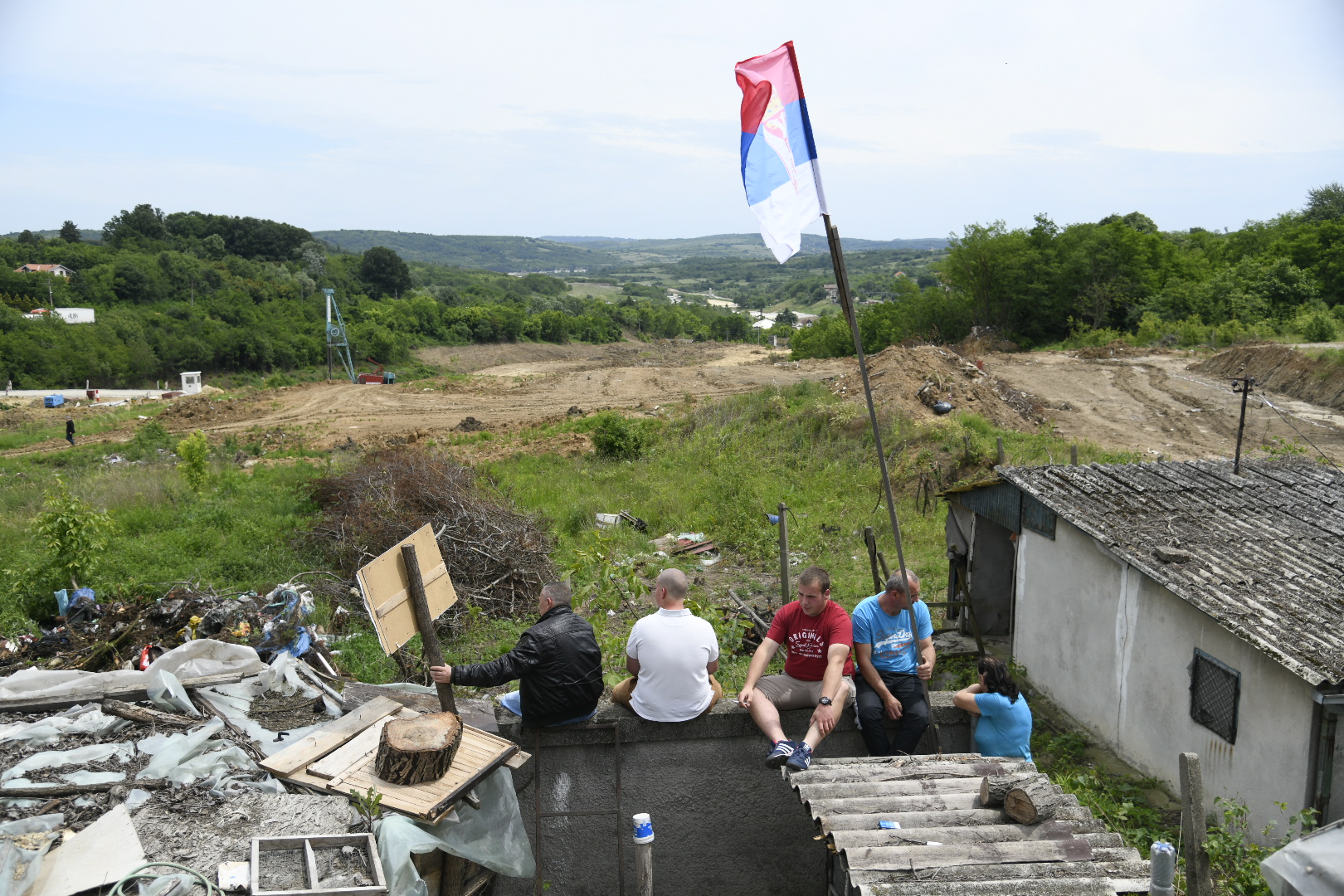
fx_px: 1157
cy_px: 448
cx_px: 672
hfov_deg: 60.3
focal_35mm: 31
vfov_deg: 42.3
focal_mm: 31
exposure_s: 1/1600
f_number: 4
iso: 200
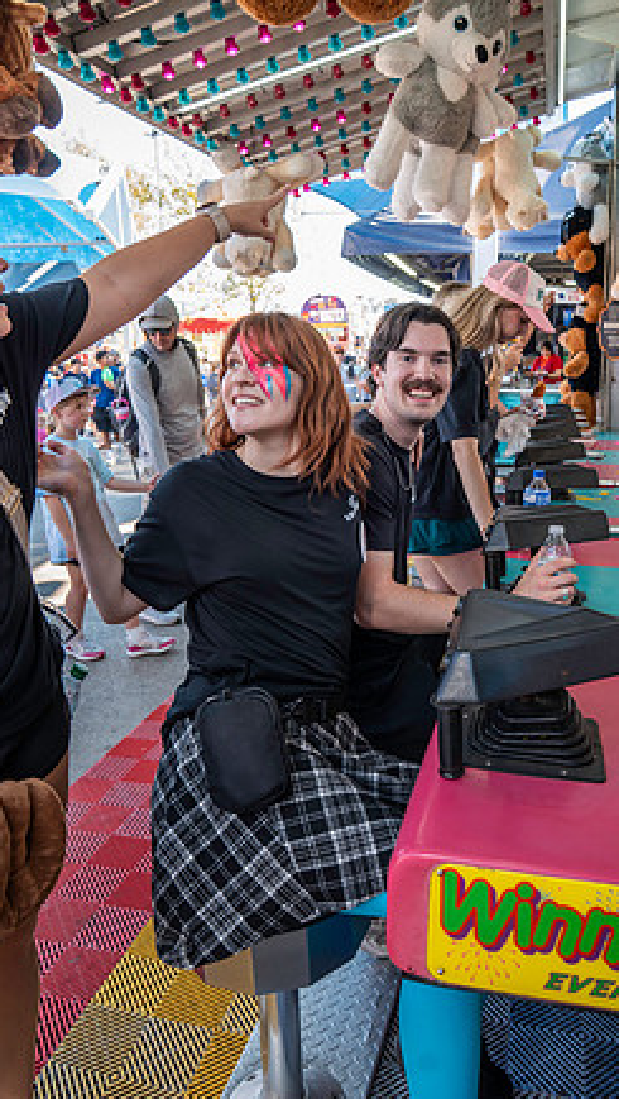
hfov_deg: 44.2
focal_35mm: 26
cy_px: 546
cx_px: 376
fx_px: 758
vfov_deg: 71.9
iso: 400
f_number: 4.5
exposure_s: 1/200
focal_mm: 24
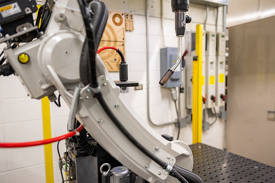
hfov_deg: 60.3
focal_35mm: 31
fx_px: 237
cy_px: 92
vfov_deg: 42.3
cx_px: 138
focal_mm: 31
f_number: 2.8
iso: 1250
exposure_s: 1/200
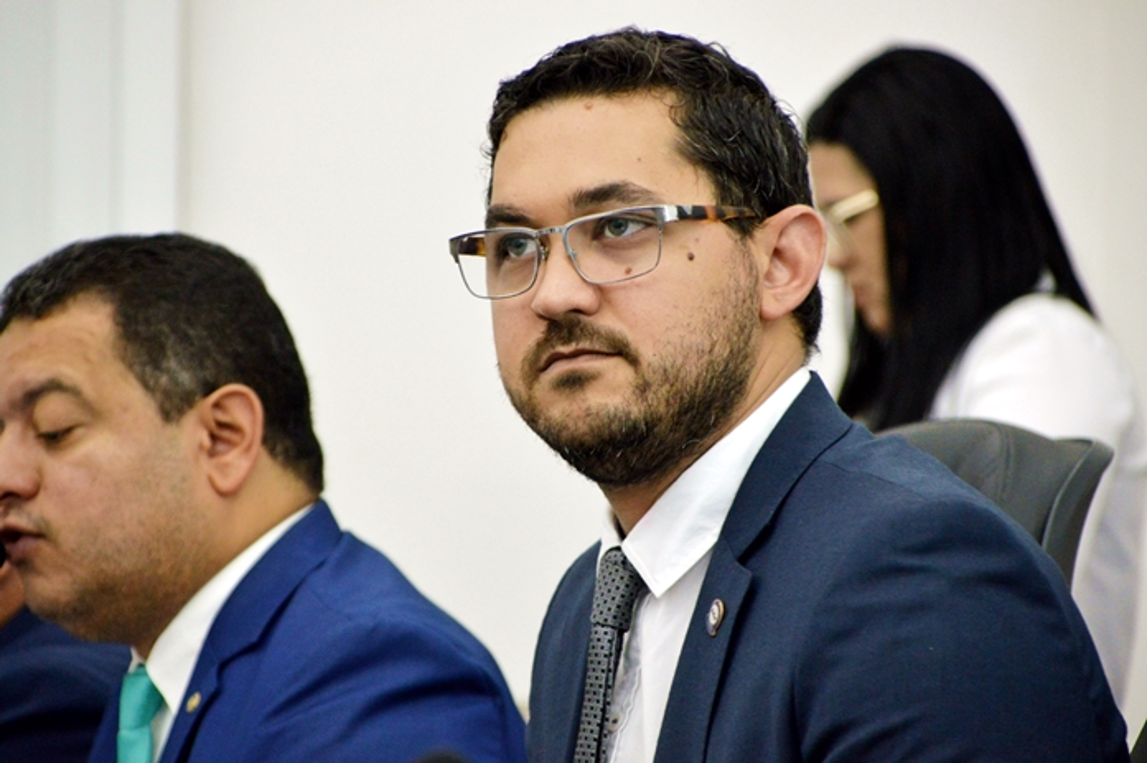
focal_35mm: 255
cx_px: 574
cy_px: 382
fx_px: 8119
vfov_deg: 5.4
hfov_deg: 8.1
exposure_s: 1/50
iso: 1400
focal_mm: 170
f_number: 6
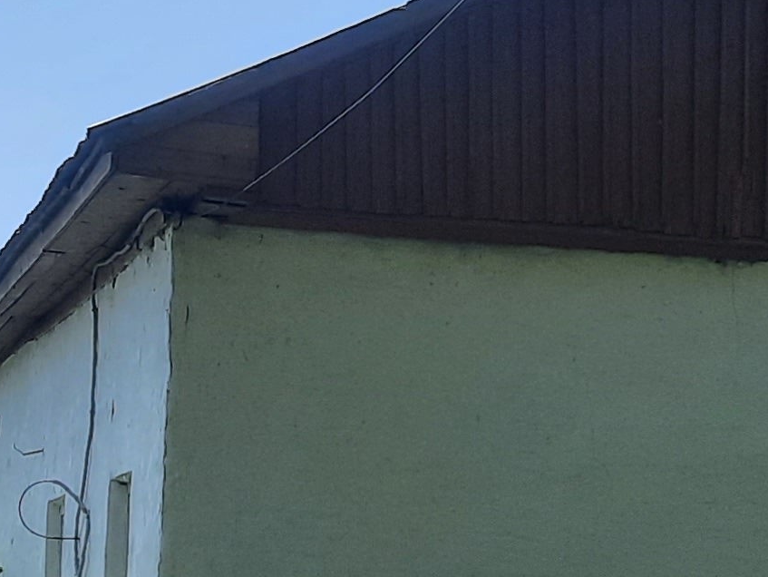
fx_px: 2619
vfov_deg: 12.4
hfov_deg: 16.7
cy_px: 559
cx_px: 352
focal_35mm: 118
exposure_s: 1/1786
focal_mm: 4.6
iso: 32
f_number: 2
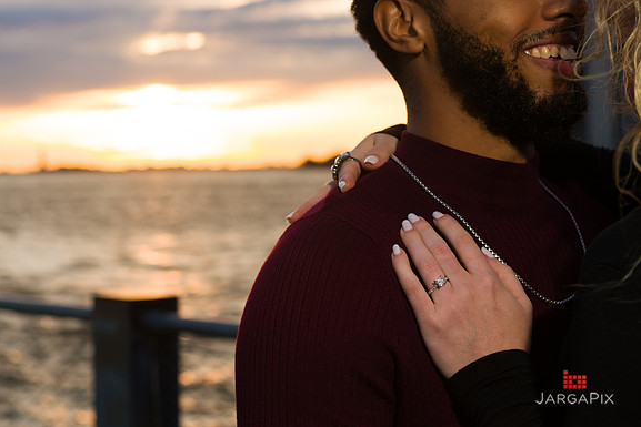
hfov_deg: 25.0
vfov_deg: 16.9
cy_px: 225
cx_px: 281
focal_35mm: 81
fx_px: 1443
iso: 200
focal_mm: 70
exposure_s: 1/200
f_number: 5.6
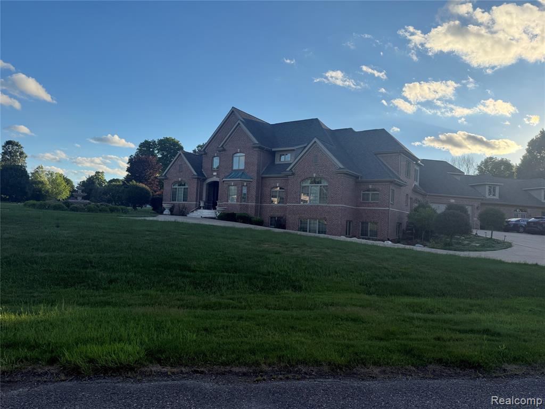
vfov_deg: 56.8
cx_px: 272
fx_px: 378
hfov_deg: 71.6
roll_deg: -2.5
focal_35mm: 24
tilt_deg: +5.0
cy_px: 204
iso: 125
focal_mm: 6.76
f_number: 1.78
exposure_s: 1/3953
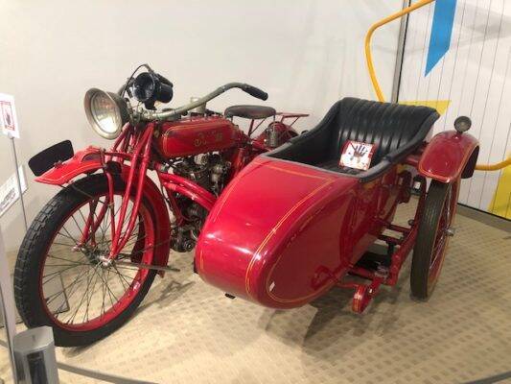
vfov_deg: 49.8
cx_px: 256
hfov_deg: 63.4
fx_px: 413
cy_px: 192
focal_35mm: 28
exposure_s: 1/25
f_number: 1.8
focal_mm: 3.99
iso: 40
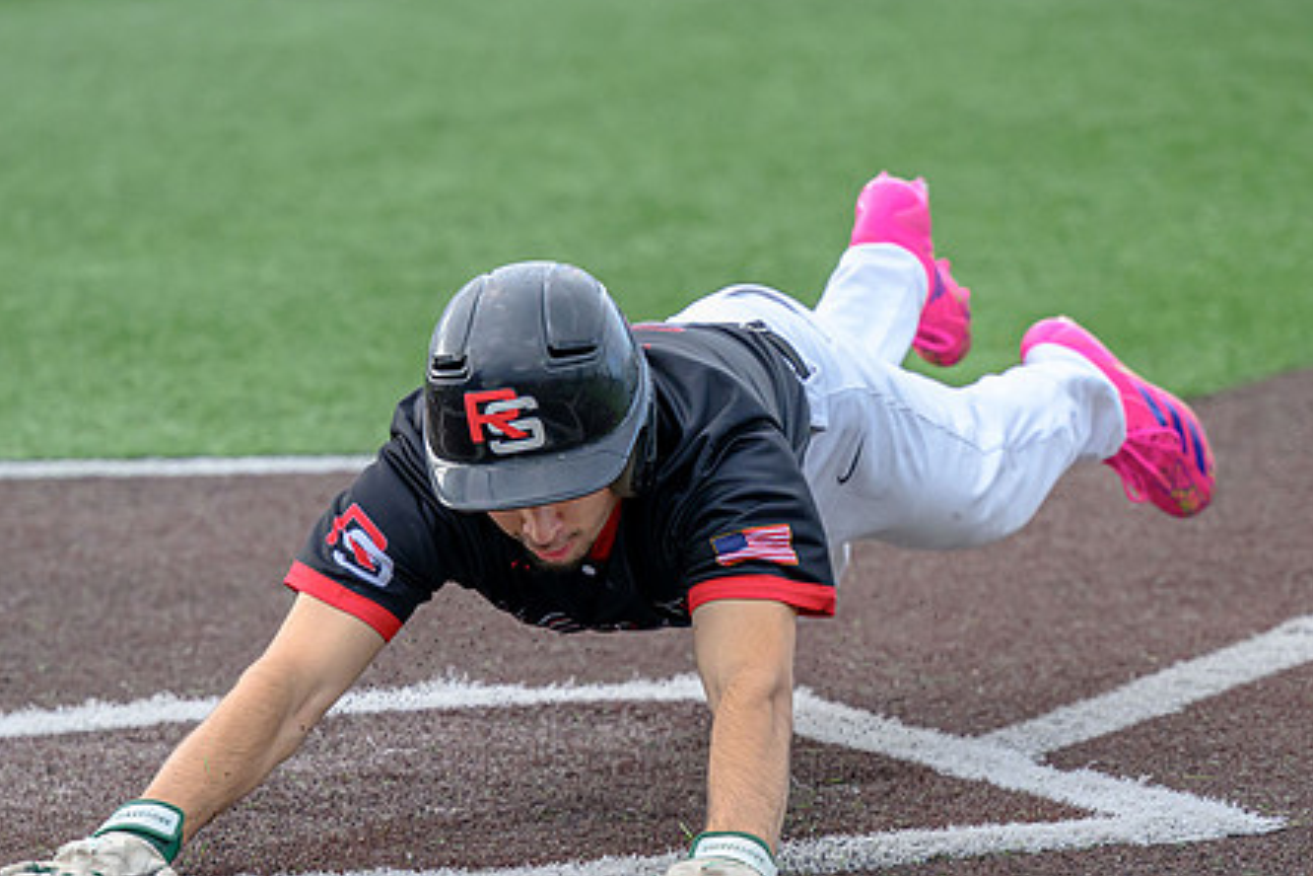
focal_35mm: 295
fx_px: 10758
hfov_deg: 7.0
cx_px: 509
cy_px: 762
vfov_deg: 4.7
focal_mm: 130
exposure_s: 1/2000
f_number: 2.8
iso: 900
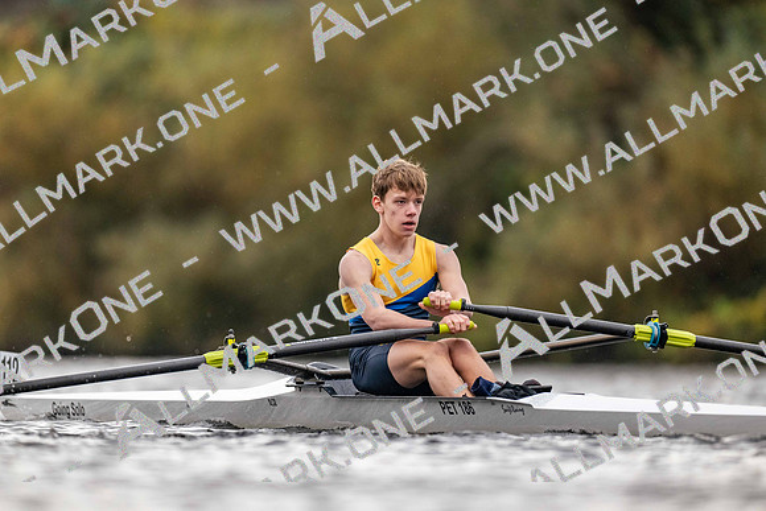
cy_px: 256
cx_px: 383
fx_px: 12769
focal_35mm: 600
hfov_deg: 3.4
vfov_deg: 2.3
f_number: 4
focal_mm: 600
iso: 2800
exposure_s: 1/2500
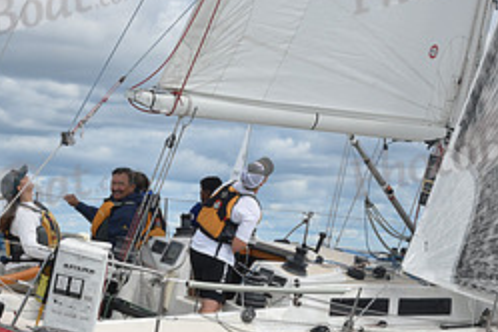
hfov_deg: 12.6
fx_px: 2255
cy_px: 279
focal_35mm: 163
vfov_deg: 8.4
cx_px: 248
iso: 250
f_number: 9
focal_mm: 70
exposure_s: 1/800
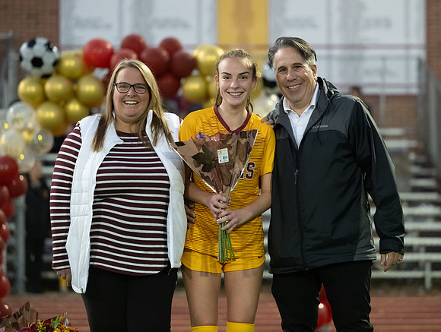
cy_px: 136
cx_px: 249
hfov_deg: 12.1
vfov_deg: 9.2
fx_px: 2073
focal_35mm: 162
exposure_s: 1/500
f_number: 2.8
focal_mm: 125
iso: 6400
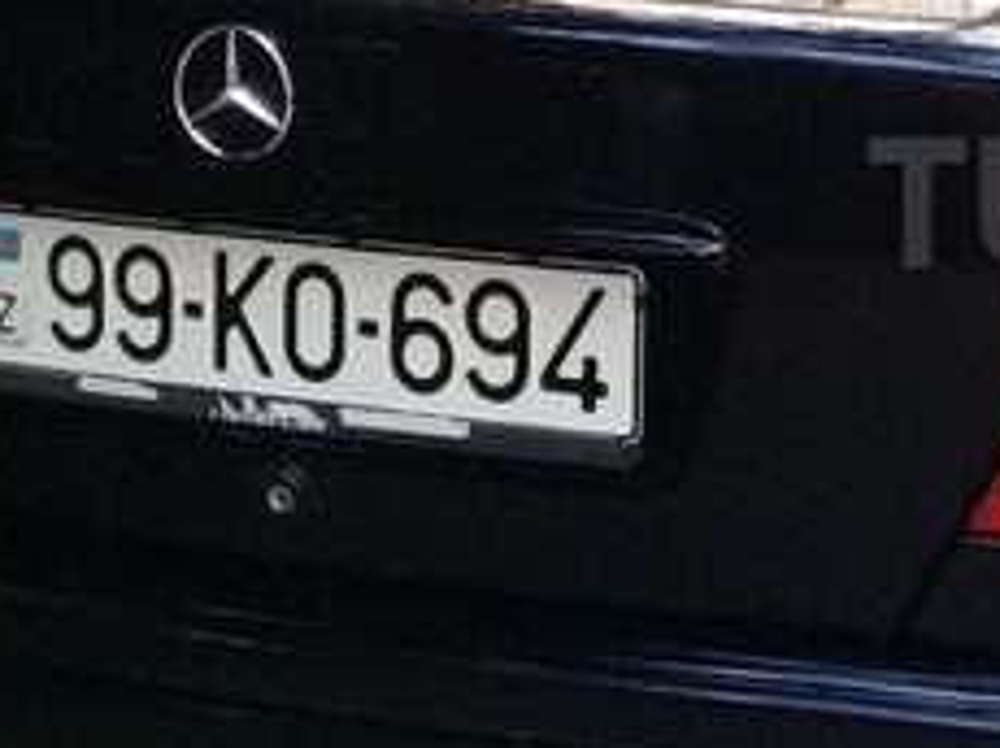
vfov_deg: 16.5
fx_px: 2568
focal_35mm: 89
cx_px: 1313
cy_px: 202
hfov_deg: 20.1
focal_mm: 3.3
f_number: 2.2
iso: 80
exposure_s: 1/100
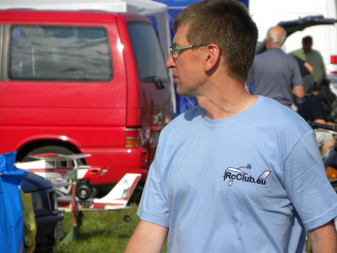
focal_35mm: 374
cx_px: 178
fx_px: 3642
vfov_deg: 4.0
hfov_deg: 5.3
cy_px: 127
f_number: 5
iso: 64
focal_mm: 59.9
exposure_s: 1/667
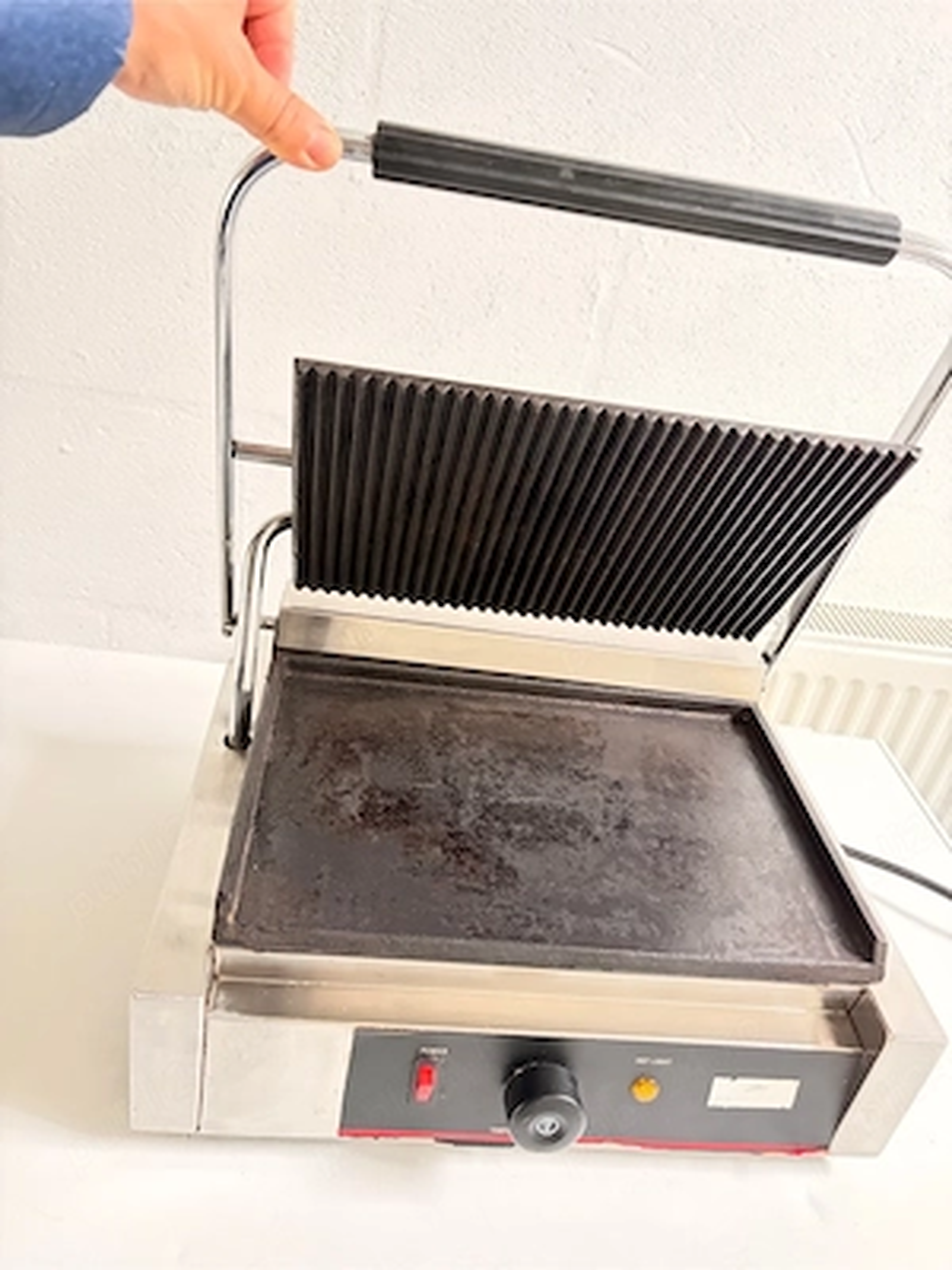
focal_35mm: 26
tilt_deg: -30.3
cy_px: 635
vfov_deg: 67.3
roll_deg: -10.3
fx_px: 953
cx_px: 476
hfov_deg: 53.1
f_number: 1.6
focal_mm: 5.96
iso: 1000
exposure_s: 1/23
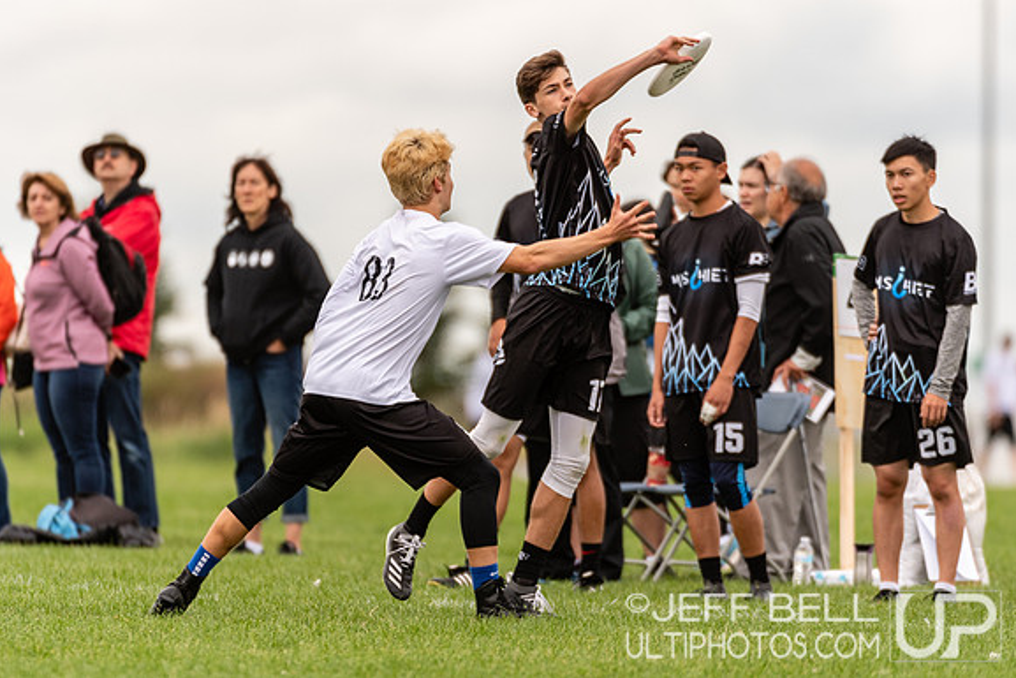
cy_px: 339
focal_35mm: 603
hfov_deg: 3.4
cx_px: 509
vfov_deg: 2.3
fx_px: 17021
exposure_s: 1/1000
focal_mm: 400
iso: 280
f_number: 4
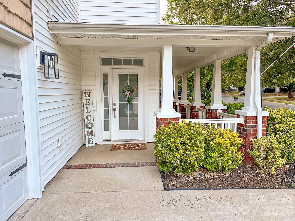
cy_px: 110
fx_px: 205
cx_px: 148
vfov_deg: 56.8
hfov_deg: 71.6
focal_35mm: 24
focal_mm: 6.86
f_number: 1.8
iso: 160
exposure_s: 1/120
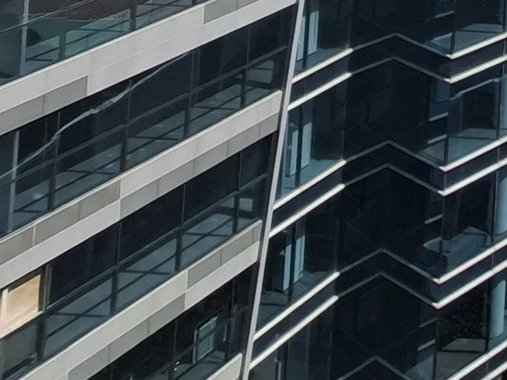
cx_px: 856
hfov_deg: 21.1
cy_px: -467
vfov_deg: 15.1
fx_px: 1025
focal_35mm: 70
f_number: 2.2
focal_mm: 1.74
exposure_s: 1/1038
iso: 40
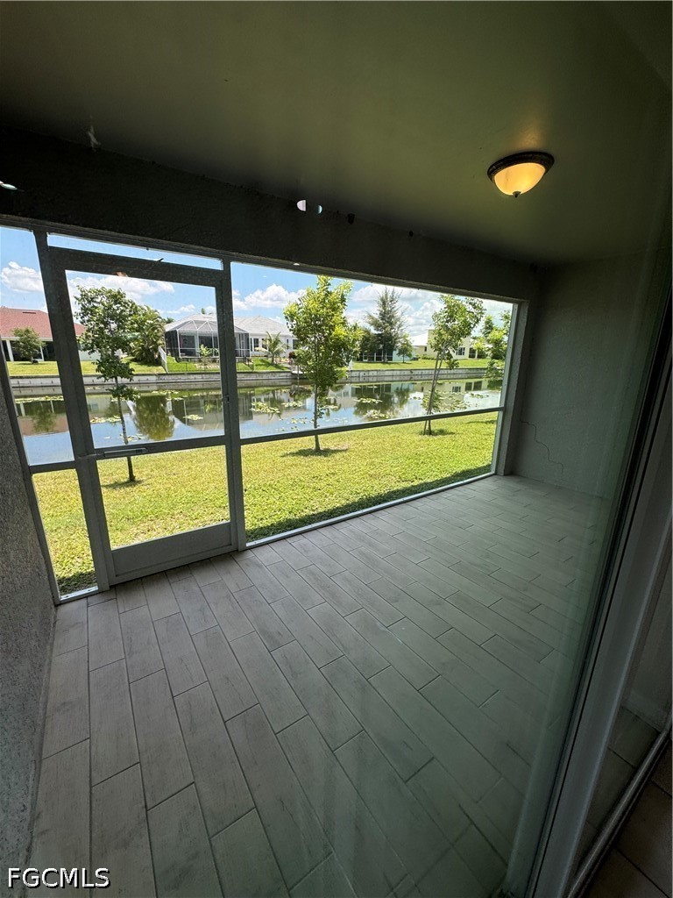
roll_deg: -0.8
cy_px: 449
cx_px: 336
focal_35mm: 14
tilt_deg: -15.5
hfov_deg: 85.7
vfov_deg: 102.1
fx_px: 363
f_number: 2.2
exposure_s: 1/302
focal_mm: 2.22
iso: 40
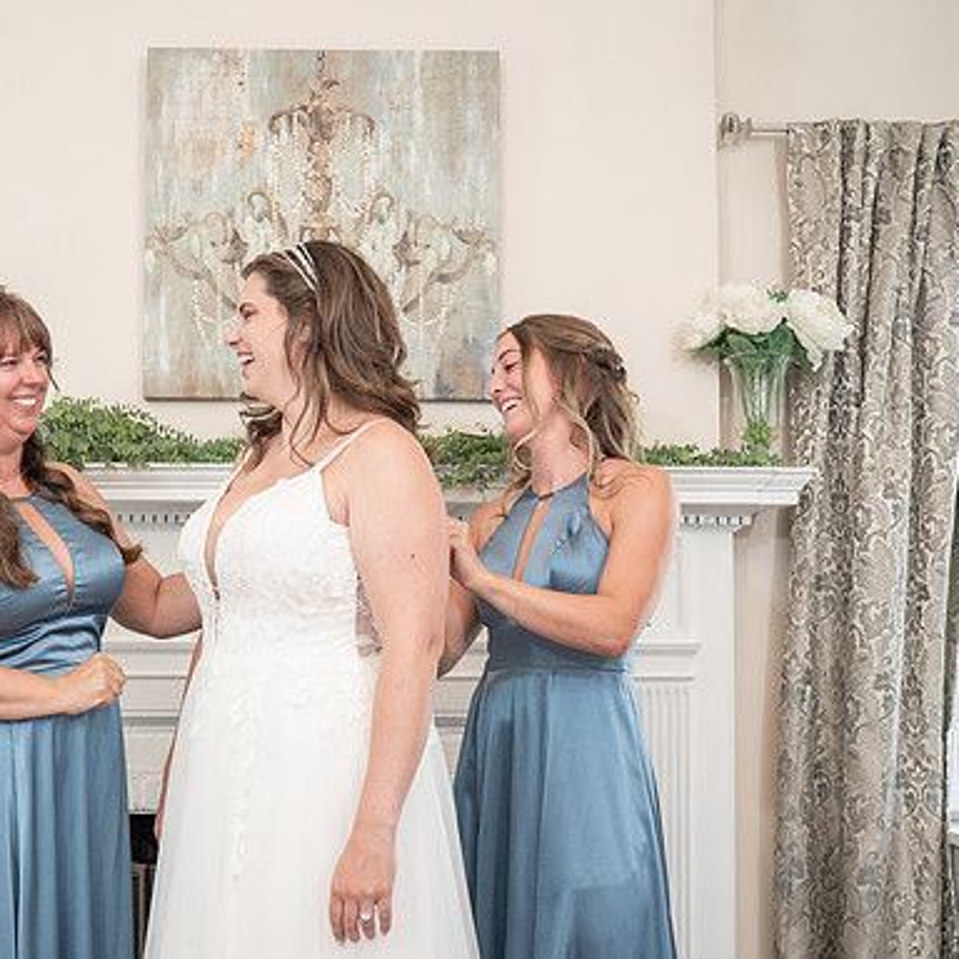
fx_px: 1536
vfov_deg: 34.7
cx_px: 315
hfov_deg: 34.3
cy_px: 521
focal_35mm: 49
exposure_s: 1/200
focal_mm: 35
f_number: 5.6
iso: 2000
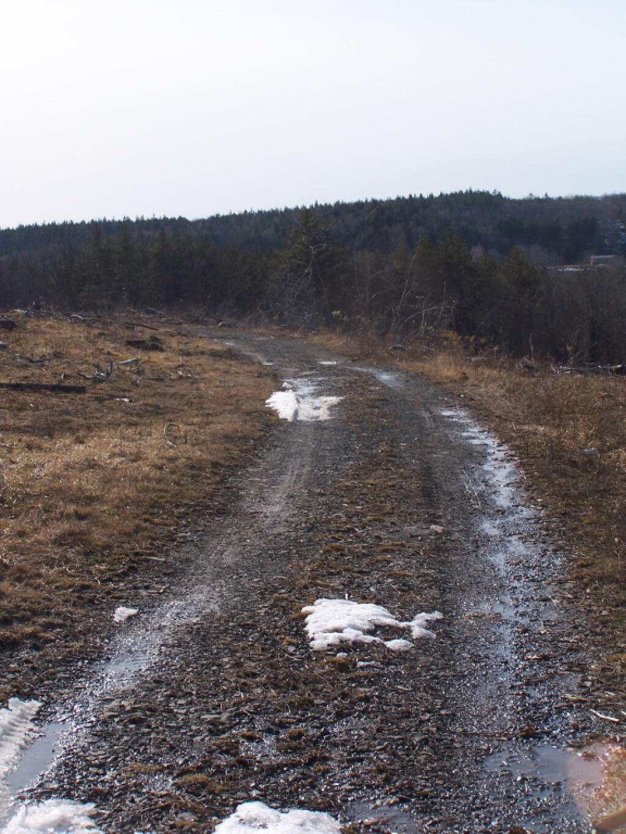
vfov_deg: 28.2
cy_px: 417
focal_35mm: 69
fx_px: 1663
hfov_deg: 21.3
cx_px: 313
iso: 80
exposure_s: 1/1000
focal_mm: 11.5
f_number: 4.5
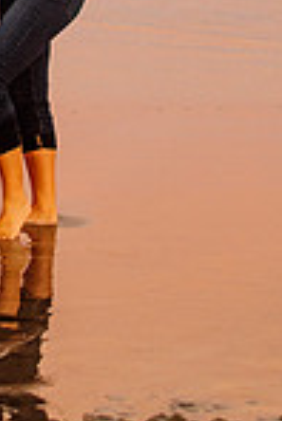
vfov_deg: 9.6
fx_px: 2497
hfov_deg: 6.4
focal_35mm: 213
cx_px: -103
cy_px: -20
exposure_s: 1/125
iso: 320
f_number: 4
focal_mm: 70
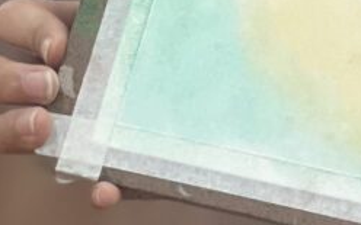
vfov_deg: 3.0
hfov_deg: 4.8
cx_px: 608
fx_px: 4309
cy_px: -364
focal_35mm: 438
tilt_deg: -12.7
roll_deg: -2.0
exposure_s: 1/93
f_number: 2.8
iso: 250
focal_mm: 9
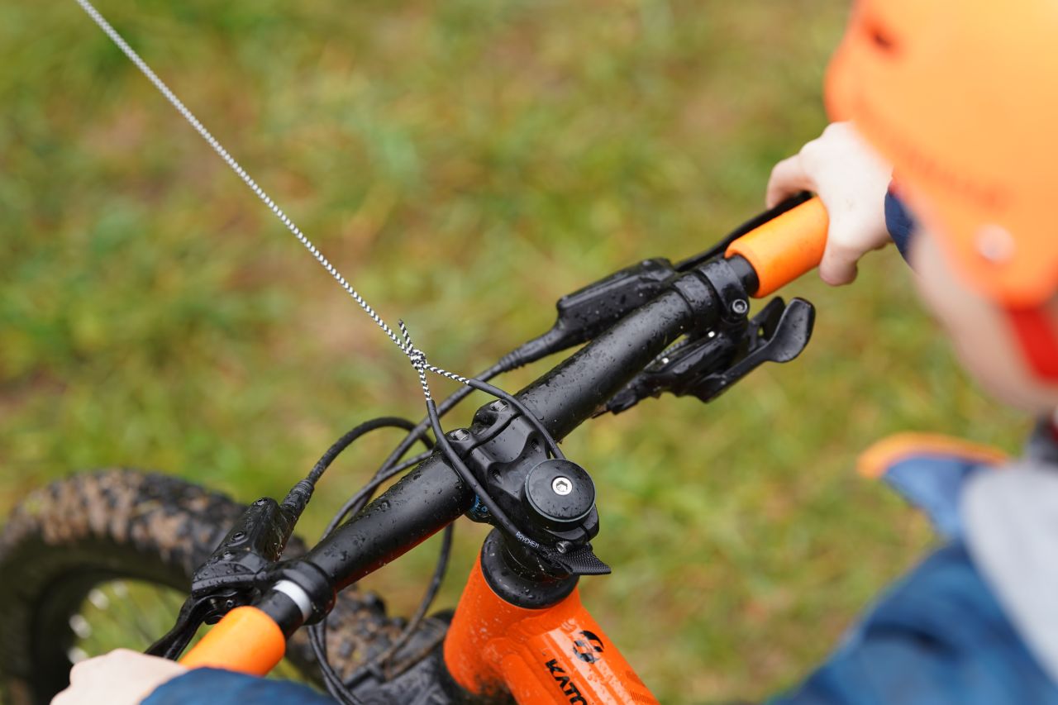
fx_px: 3085
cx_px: 529
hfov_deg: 19.5
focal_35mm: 105
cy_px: 352
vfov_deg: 13.0
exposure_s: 1/200
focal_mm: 105
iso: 200
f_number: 3.2
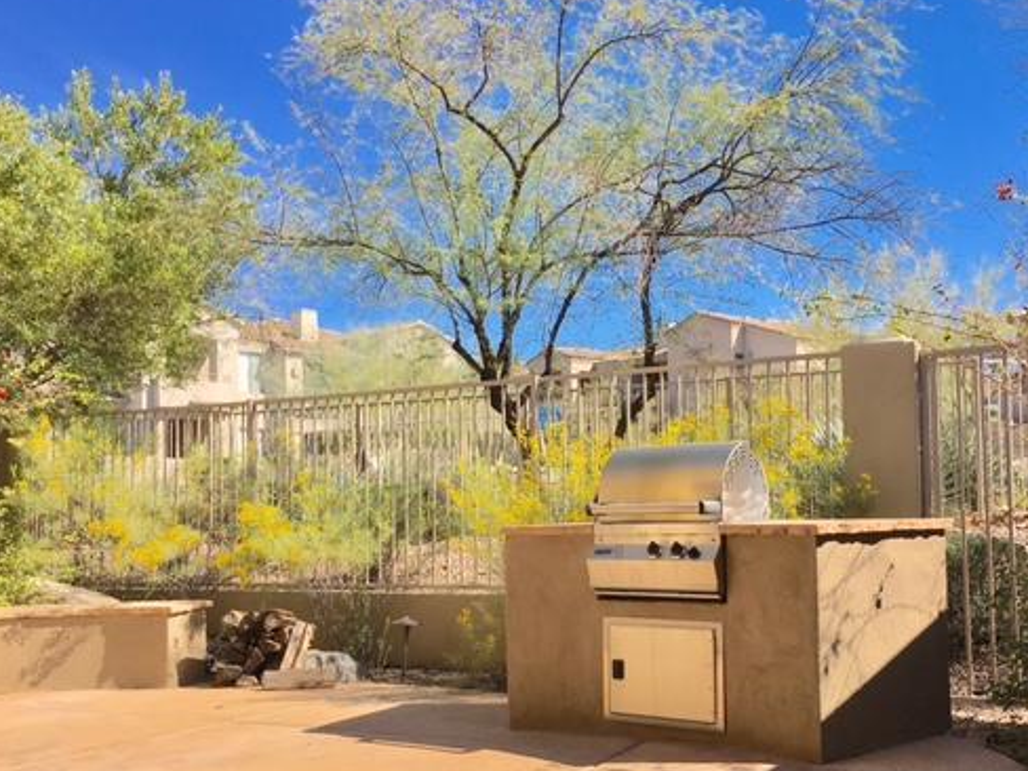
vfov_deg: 37.5
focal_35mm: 38
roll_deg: +0.5
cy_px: 474
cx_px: 628
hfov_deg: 48.6
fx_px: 1128
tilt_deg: +3.4
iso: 25
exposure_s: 1/1282
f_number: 2.2
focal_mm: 4.15
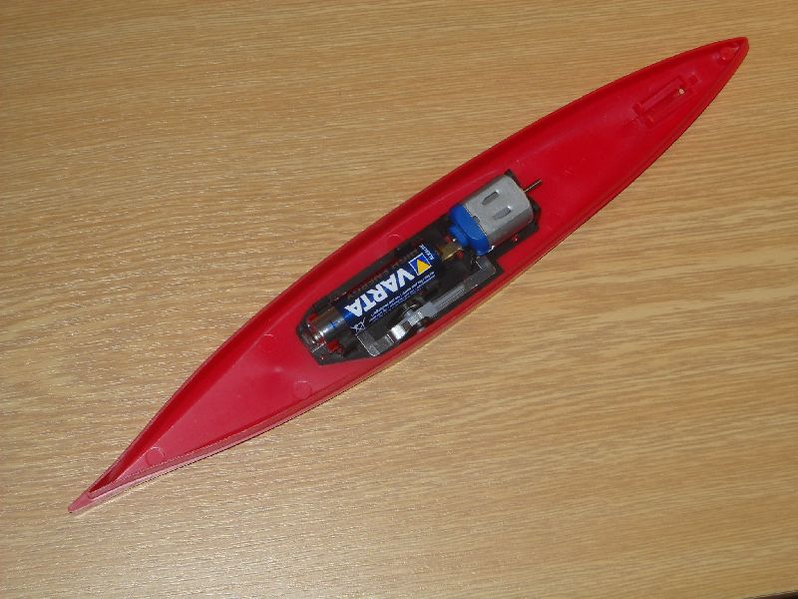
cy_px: 300
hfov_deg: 21.8
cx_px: 399
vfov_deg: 16.4
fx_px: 2075
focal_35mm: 90
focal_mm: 14.9
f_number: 4.8
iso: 64
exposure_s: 1/60
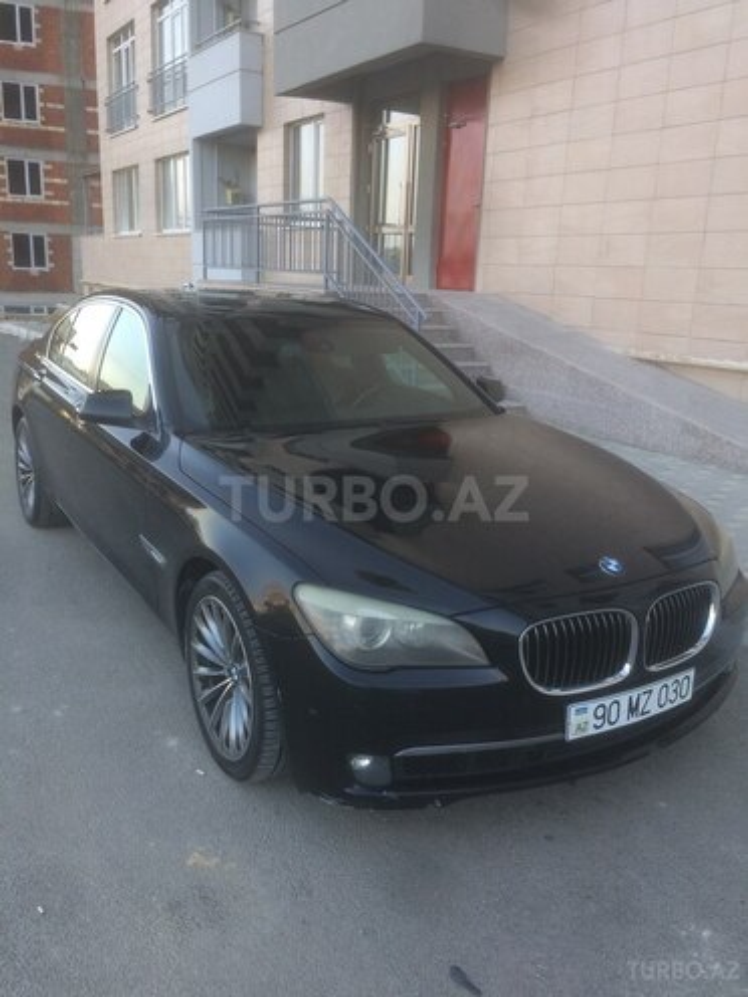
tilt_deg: -14.0
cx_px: 374
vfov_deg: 61.7
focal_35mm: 29
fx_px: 836
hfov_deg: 48.2
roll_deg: -1.4
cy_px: 498
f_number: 2.2
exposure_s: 1/100
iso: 32
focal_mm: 4.15
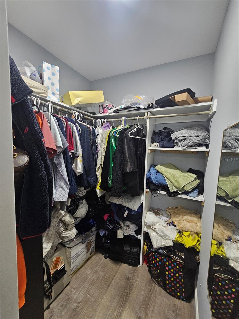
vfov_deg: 106.2
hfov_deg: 89.9
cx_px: 120
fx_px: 120
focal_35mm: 13
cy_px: 160
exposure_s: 1/40
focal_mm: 2.2
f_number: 2.2
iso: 400
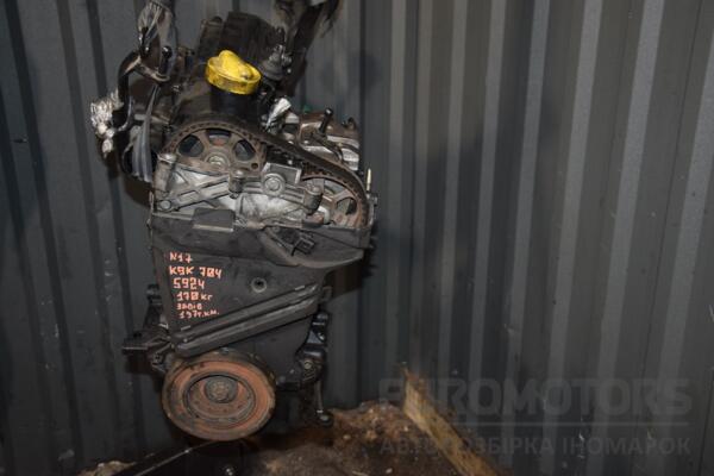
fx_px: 952
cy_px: 238
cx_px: 357
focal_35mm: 48
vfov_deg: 28.1
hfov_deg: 41.1
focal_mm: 32
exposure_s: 1/60
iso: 800
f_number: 5
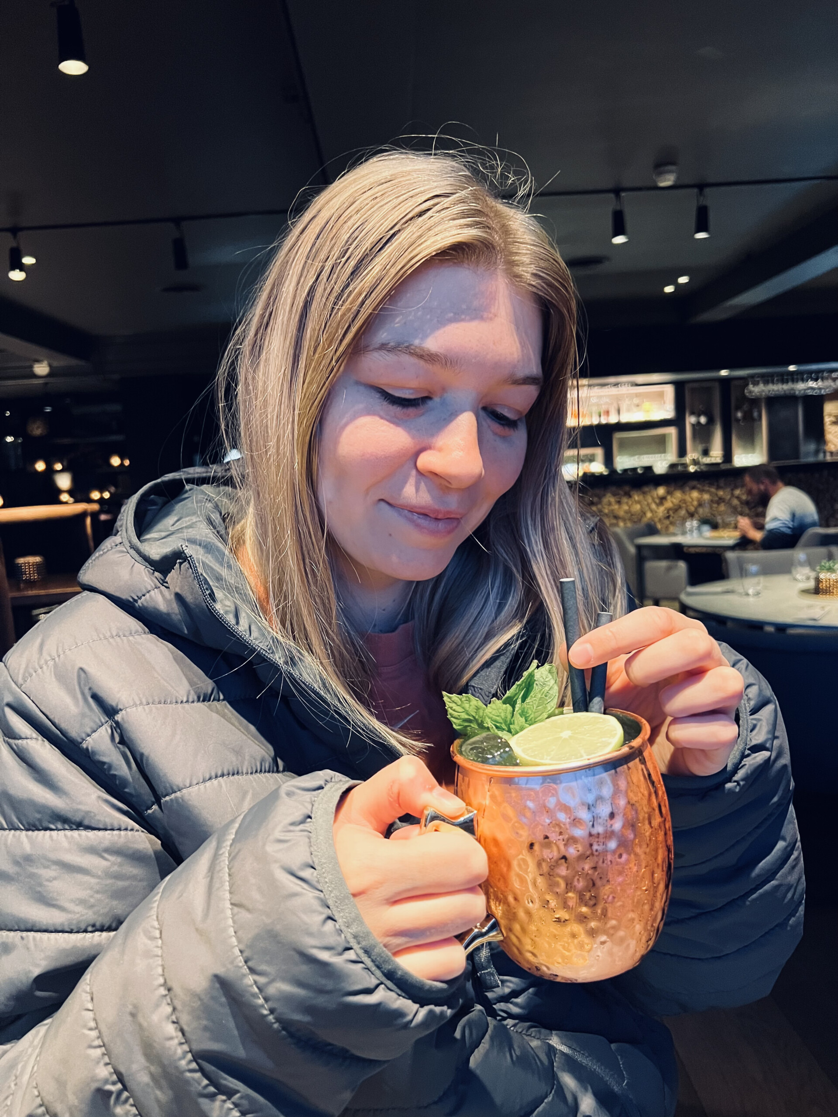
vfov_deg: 67.3
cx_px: 419
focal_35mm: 26
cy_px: 558
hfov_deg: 53.1
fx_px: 839
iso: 500
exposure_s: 1/33
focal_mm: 5.7
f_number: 1.5
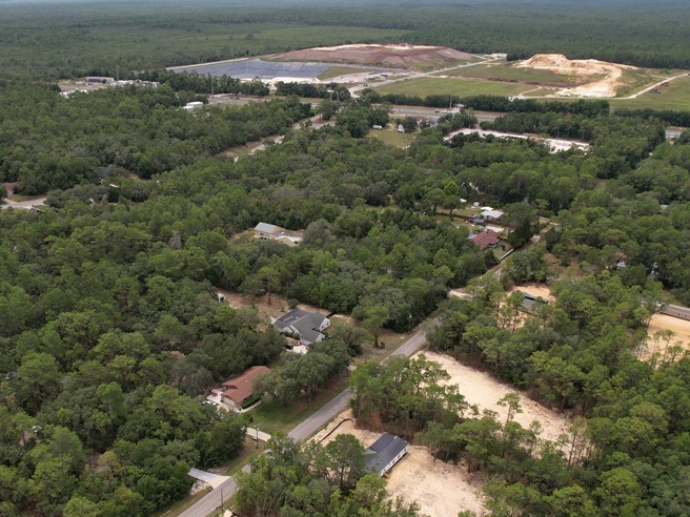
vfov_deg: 40.5
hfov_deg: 52.0
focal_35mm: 35
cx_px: 251
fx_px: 698
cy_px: 316
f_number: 2.8
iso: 100
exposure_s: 1/125
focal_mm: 8.38
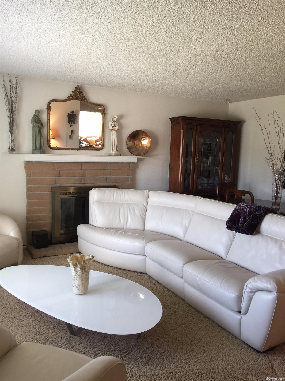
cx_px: 142
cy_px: 190
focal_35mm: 29
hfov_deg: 48.2
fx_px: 318
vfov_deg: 61.7
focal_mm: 4.15
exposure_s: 1/15
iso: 32
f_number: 2.2
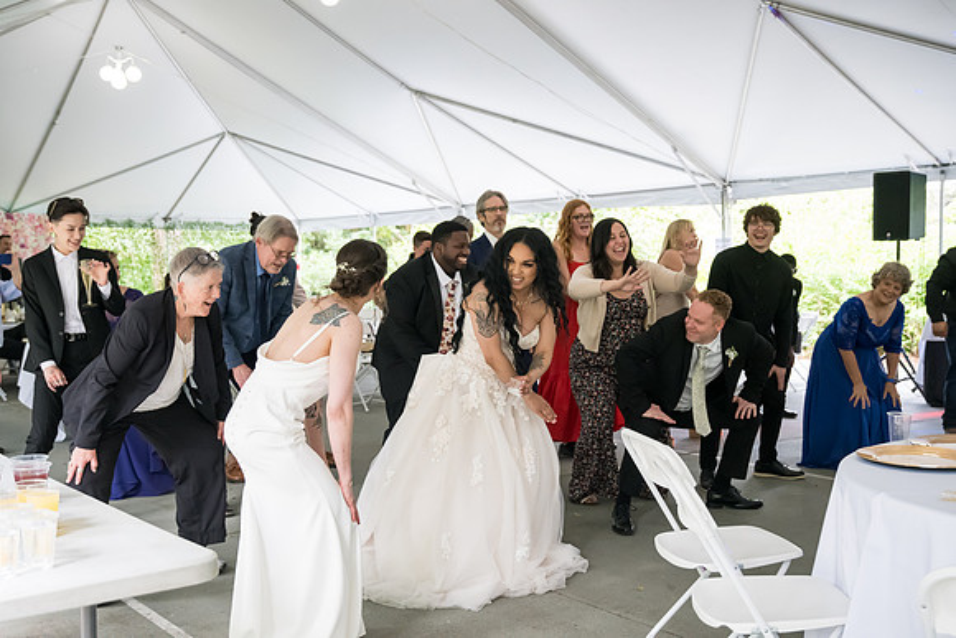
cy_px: 319
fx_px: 1116
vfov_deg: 31.9
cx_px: 478
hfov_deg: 46.4
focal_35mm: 42
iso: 4000
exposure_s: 1/320
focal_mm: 42
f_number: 4
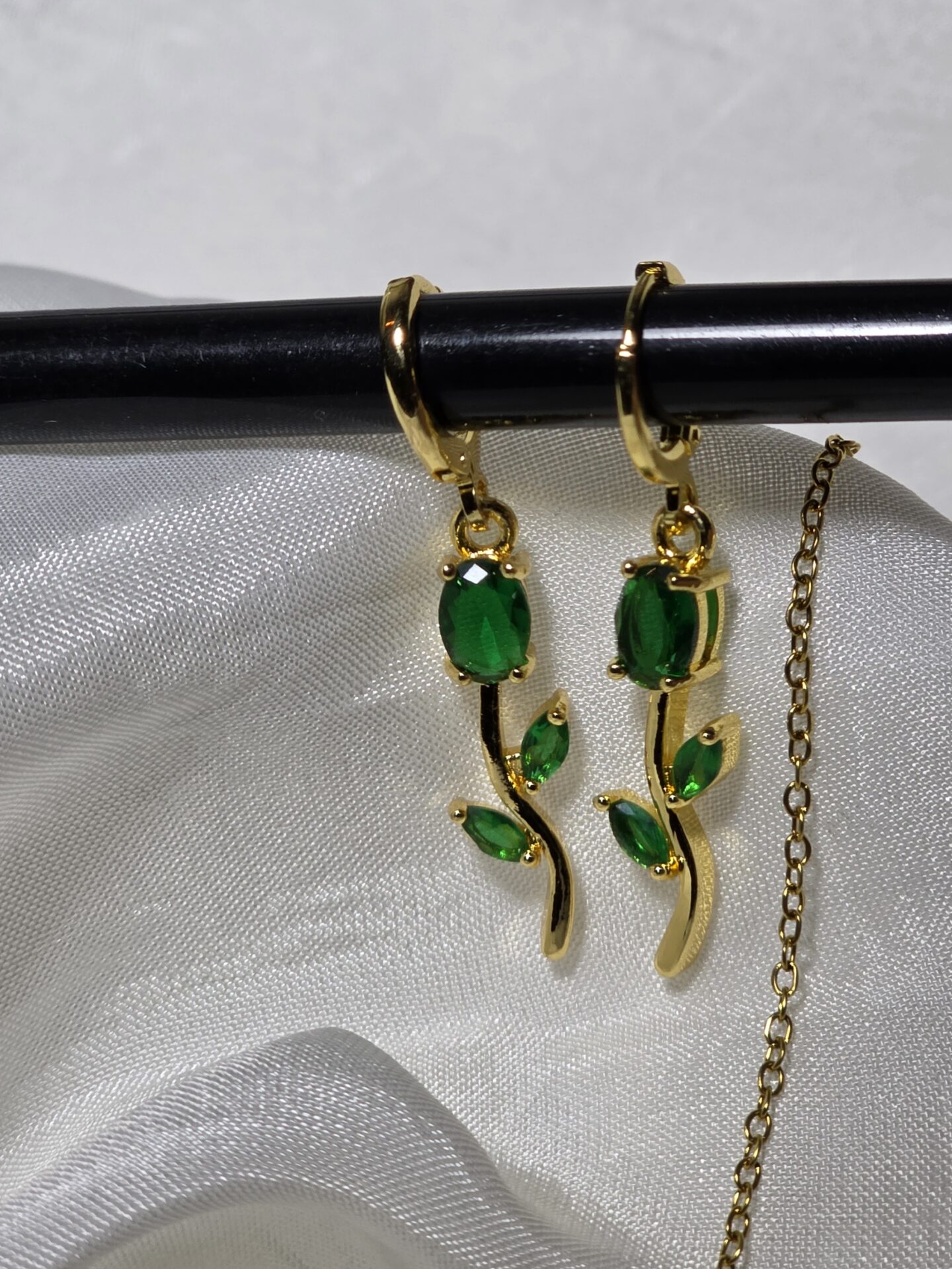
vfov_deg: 21.3
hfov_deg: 16.0
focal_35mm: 92
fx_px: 3374
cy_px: 502
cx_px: 608
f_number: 2.4
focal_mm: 7.9
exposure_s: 1/100
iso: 125
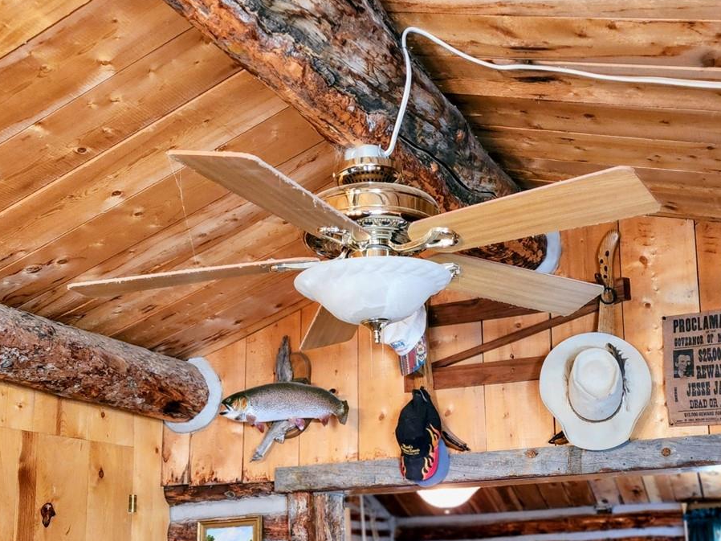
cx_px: 446
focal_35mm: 41
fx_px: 854
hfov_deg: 45.4
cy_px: 399
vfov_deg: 34.5
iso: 320
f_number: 1.8
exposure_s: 1/60
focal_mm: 5.4
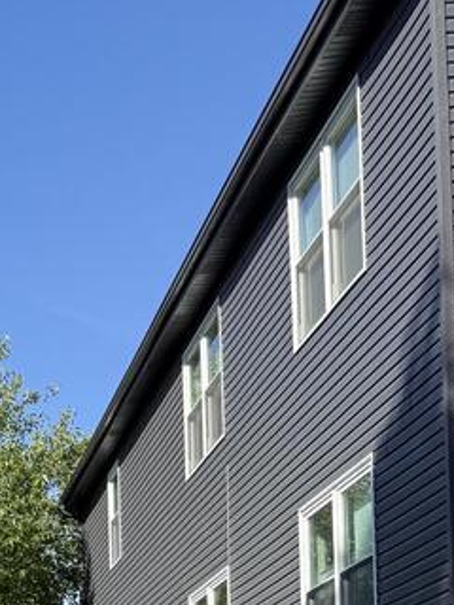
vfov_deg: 21.3
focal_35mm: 81
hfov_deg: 16.9
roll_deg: +1.5
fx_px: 1416
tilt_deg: +0.6
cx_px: -174
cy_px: 836
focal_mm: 6.76
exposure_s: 1/1770
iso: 80
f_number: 1.78
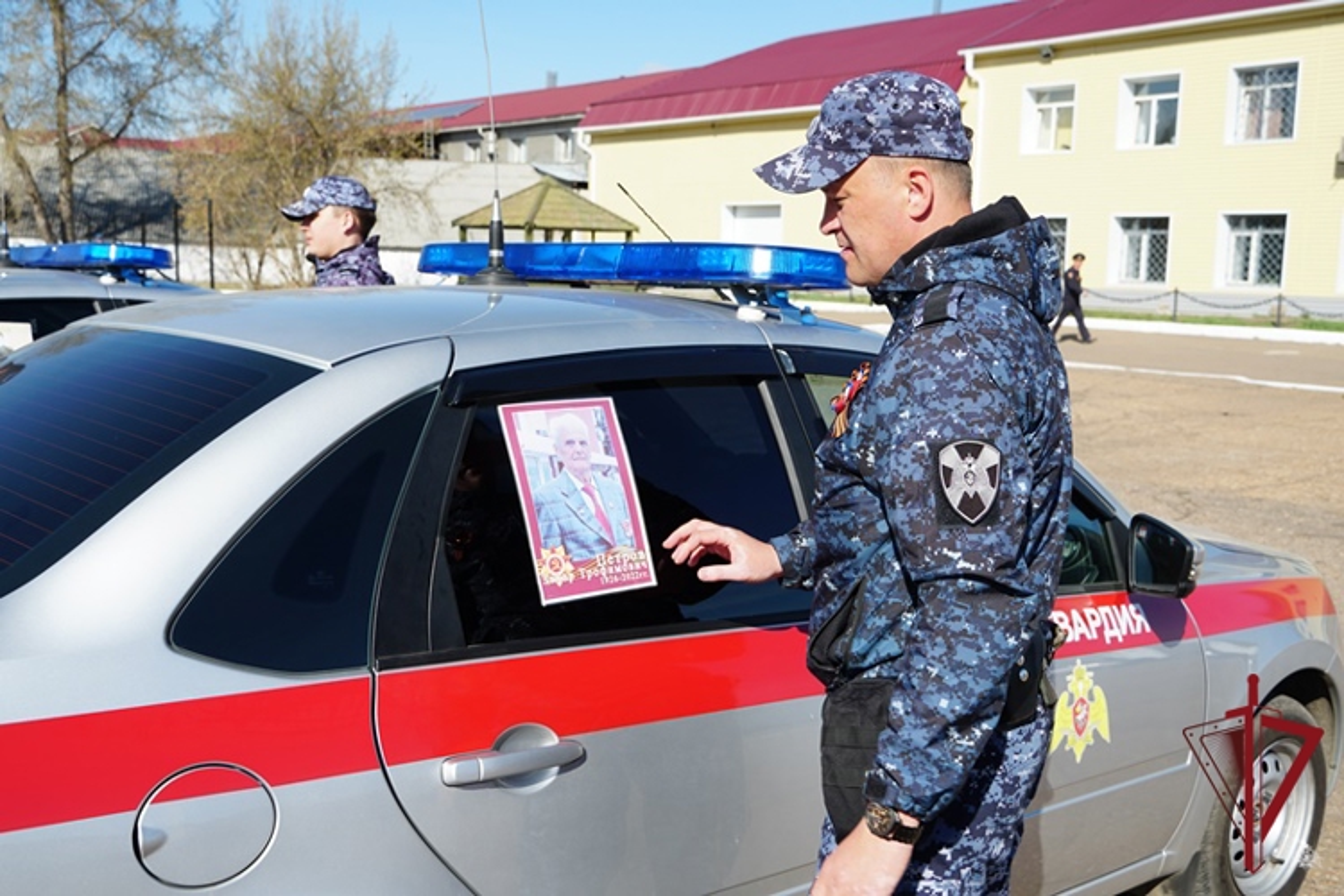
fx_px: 1512
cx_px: 672
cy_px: 448
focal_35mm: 40
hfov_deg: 47.9
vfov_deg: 33.0
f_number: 5
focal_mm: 27
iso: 100
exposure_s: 1/500
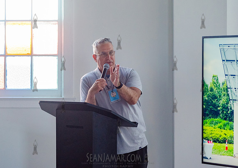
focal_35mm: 162
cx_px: 103
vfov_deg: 8.8
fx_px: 1089
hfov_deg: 12.5
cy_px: 78
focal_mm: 145
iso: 4000
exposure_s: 1/320
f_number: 4
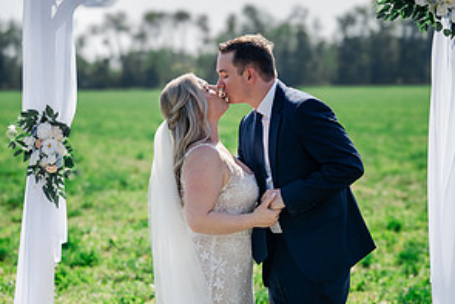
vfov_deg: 8.4
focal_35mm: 163
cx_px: 234
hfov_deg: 12.6
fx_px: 2061
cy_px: 289
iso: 125
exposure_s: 1/640
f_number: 4
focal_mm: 83
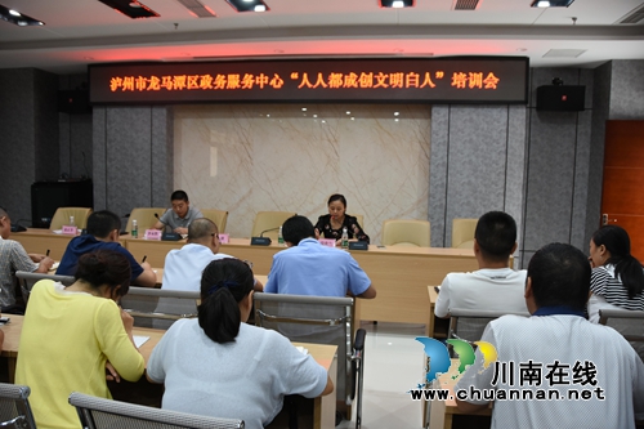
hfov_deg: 67.4
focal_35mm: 27
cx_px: 322
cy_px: 214
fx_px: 483
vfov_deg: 47.9
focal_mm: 18
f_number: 4
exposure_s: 1/60
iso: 800
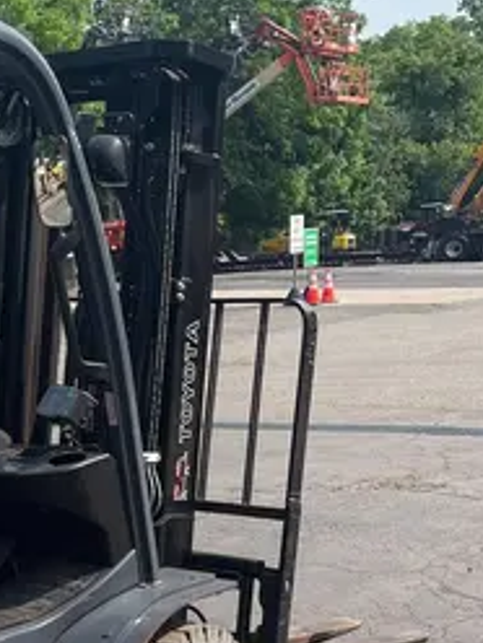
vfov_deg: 24.9
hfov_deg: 17.8
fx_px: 1433
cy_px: 528
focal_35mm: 77
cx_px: -153
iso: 50
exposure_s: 1/1957
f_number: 1.6
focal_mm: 5.1
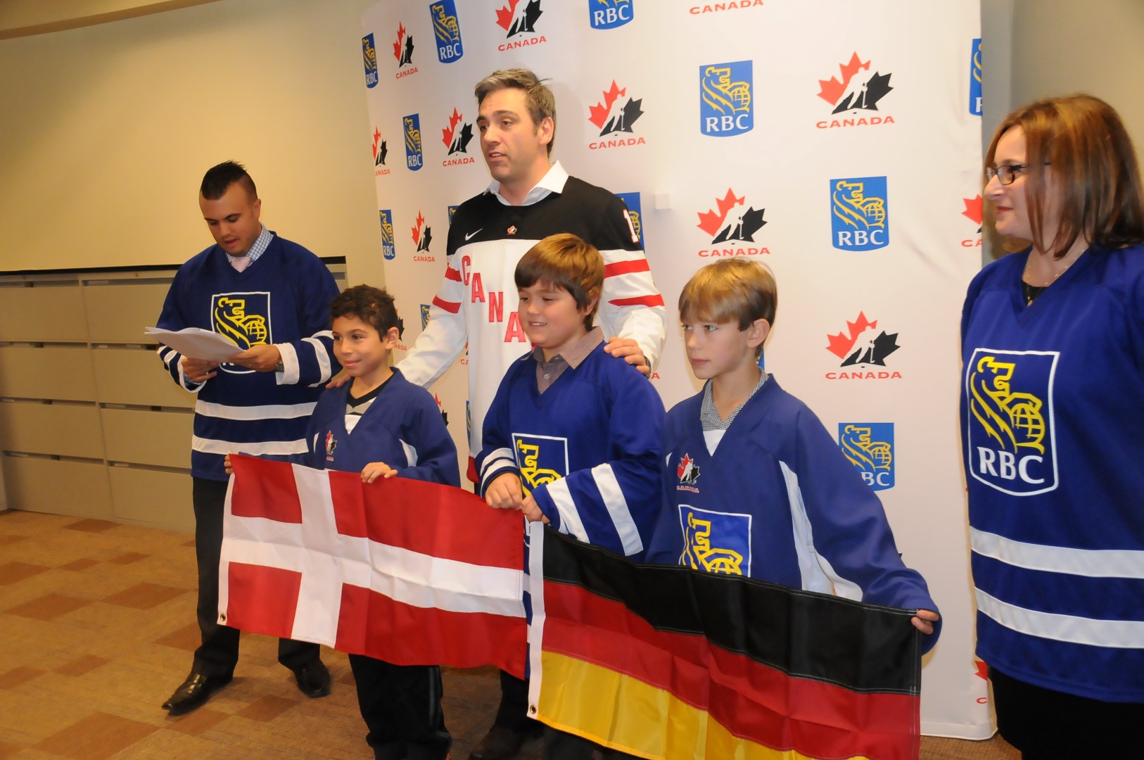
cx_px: 572
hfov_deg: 57.3
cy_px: 380
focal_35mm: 33
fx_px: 1047
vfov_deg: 39.9
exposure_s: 1/60
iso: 2000
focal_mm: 22
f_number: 6.3
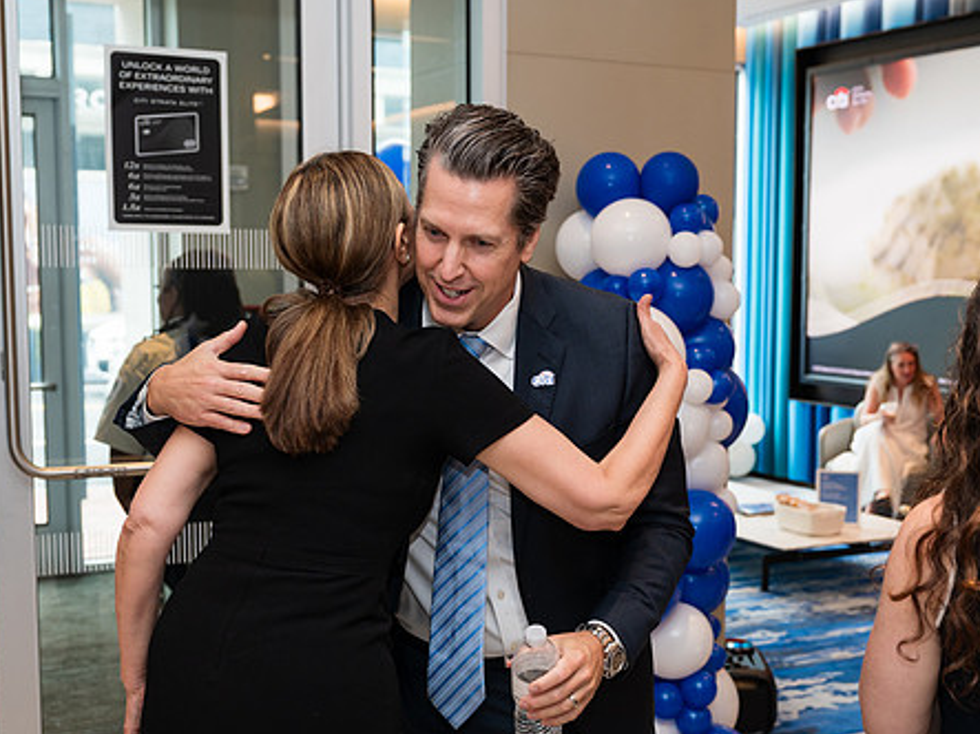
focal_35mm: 50
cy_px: 411
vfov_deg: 29.1
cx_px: 564
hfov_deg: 38.1
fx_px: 1415
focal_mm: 38
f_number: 4
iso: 640
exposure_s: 1/160
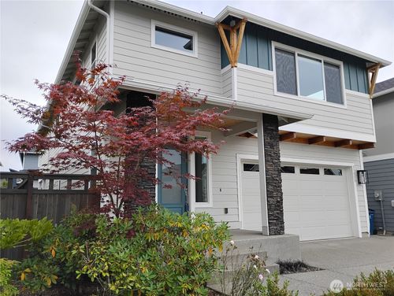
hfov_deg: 63.4
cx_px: 197
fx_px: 319
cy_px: 148
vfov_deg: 49.8
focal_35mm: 28
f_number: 1.8
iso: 100
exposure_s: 1/148
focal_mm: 4.26
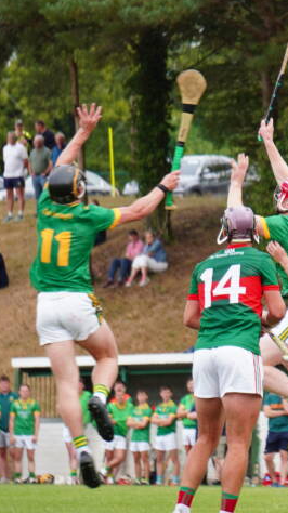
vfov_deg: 4.3
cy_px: 201
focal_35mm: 506
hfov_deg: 2.4
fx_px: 6884
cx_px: 362
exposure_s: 1/250
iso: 125
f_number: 5.6
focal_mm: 149
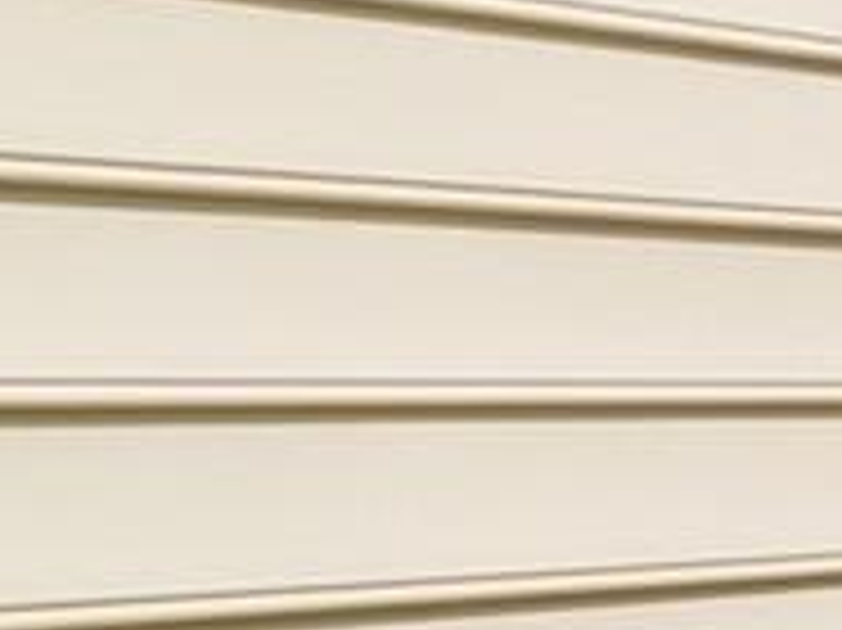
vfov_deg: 12.8
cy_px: 441
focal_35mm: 115
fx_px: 2795
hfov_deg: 11.2
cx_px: 2481
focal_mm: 14
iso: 200
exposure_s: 1/800
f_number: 8
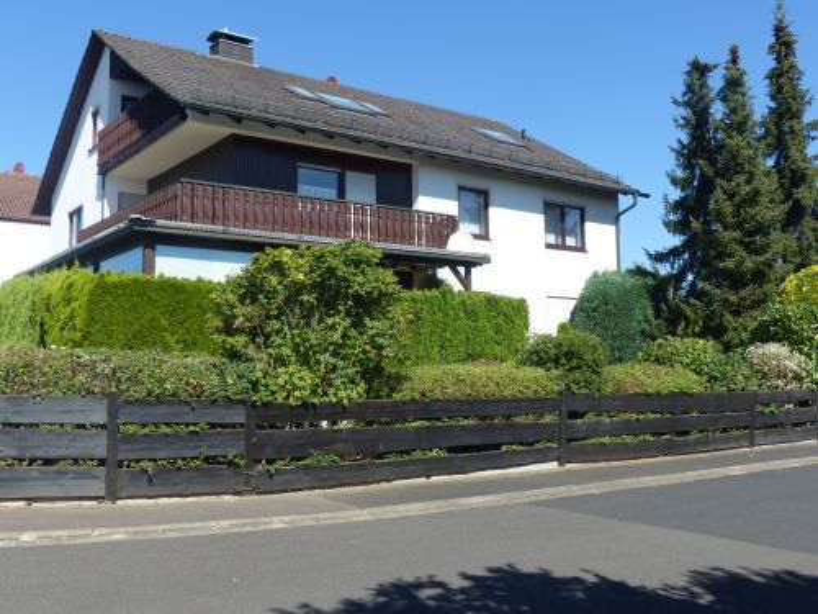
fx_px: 827
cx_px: 409
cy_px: 307
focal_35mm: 35
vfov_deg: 40.7
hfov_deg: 52.6
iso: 100
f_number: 4
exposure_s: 1/640
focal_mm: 6.3
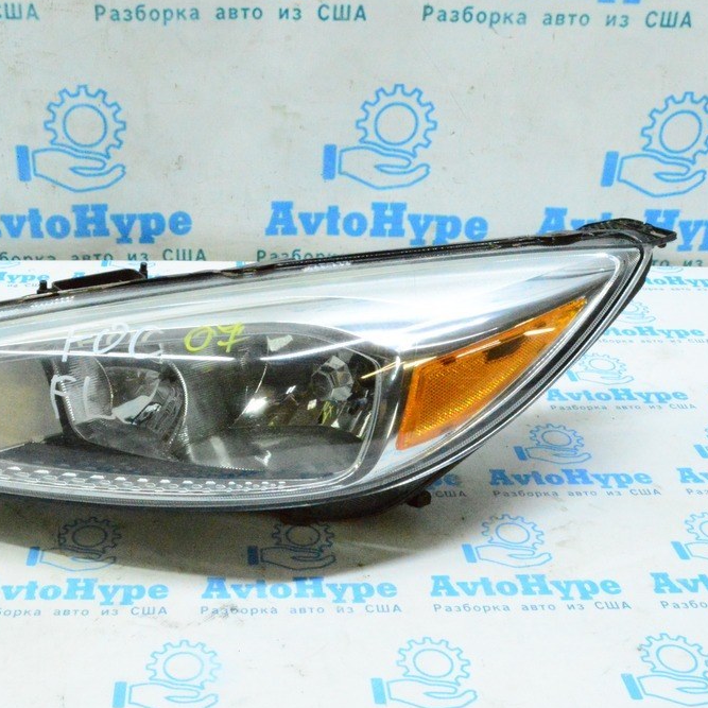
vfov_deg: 39.2
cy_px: 351
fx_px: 995
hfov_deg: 38.7
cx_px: 228
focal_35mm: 43
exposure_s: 1/50
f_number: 25
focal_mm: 22
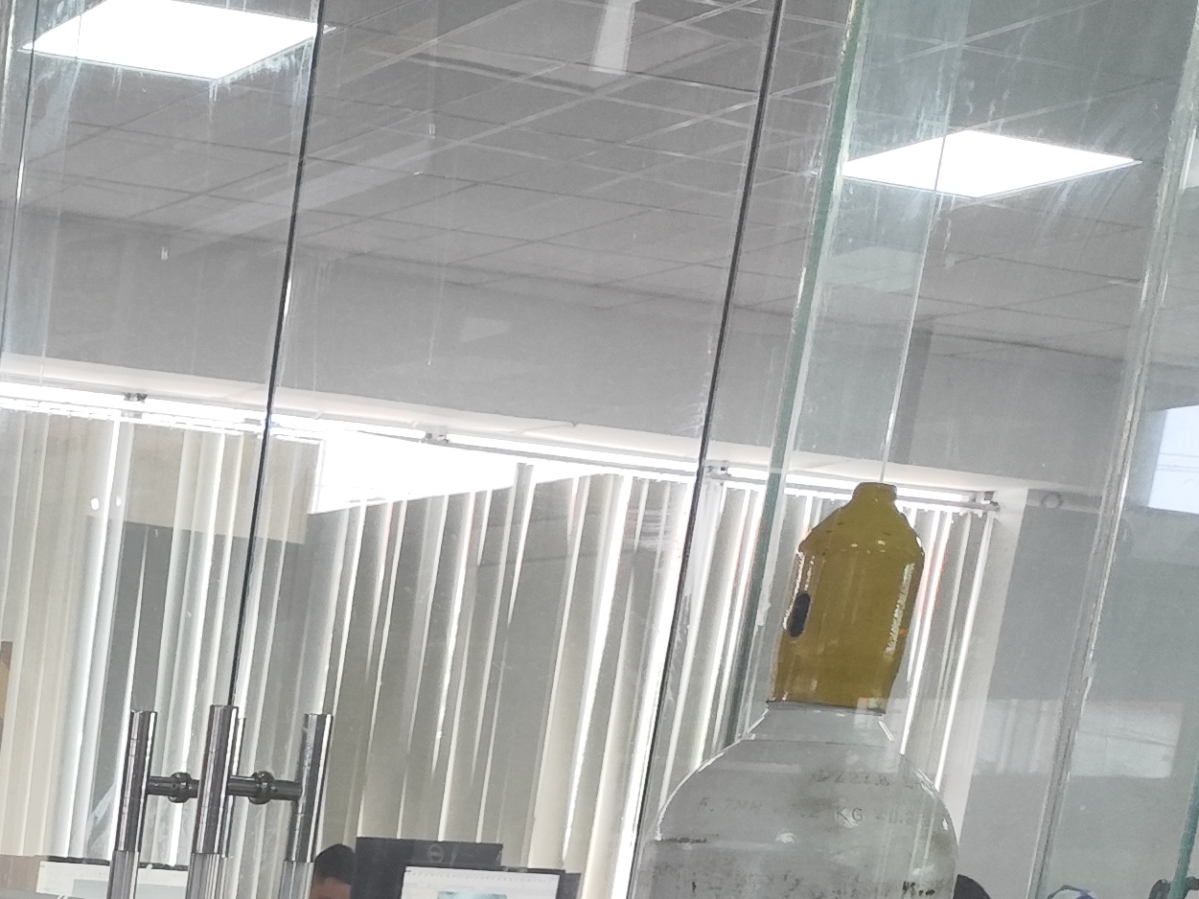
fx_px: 2598
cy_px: 1399
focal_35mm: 75
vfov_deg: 17.4
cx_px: -462
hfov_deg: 22.5
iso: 250
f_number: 1.65
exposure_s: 1/50
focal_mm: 6.14
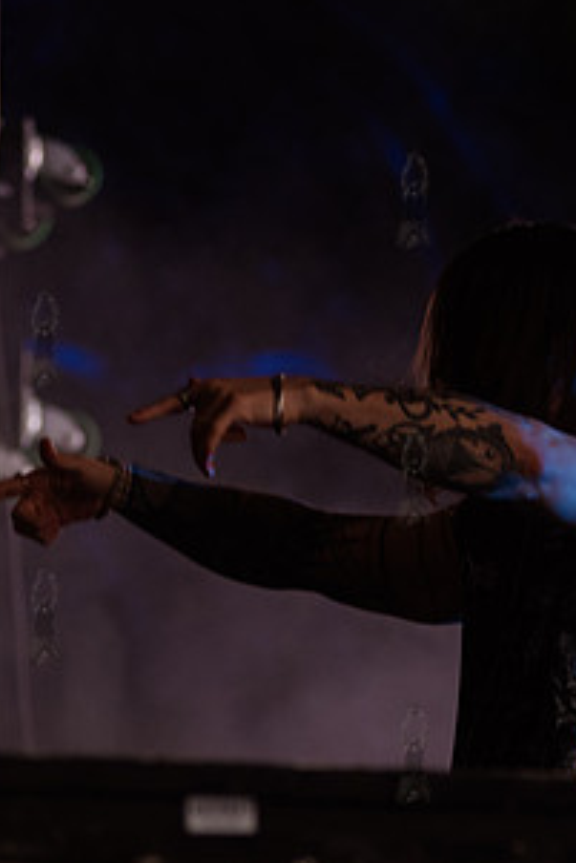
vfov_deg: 6.3
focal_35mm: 325
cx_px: 516
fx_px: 7790
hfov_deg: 4.2
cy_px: 479
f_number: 4
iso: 1000
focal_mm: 135
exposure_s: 1/320
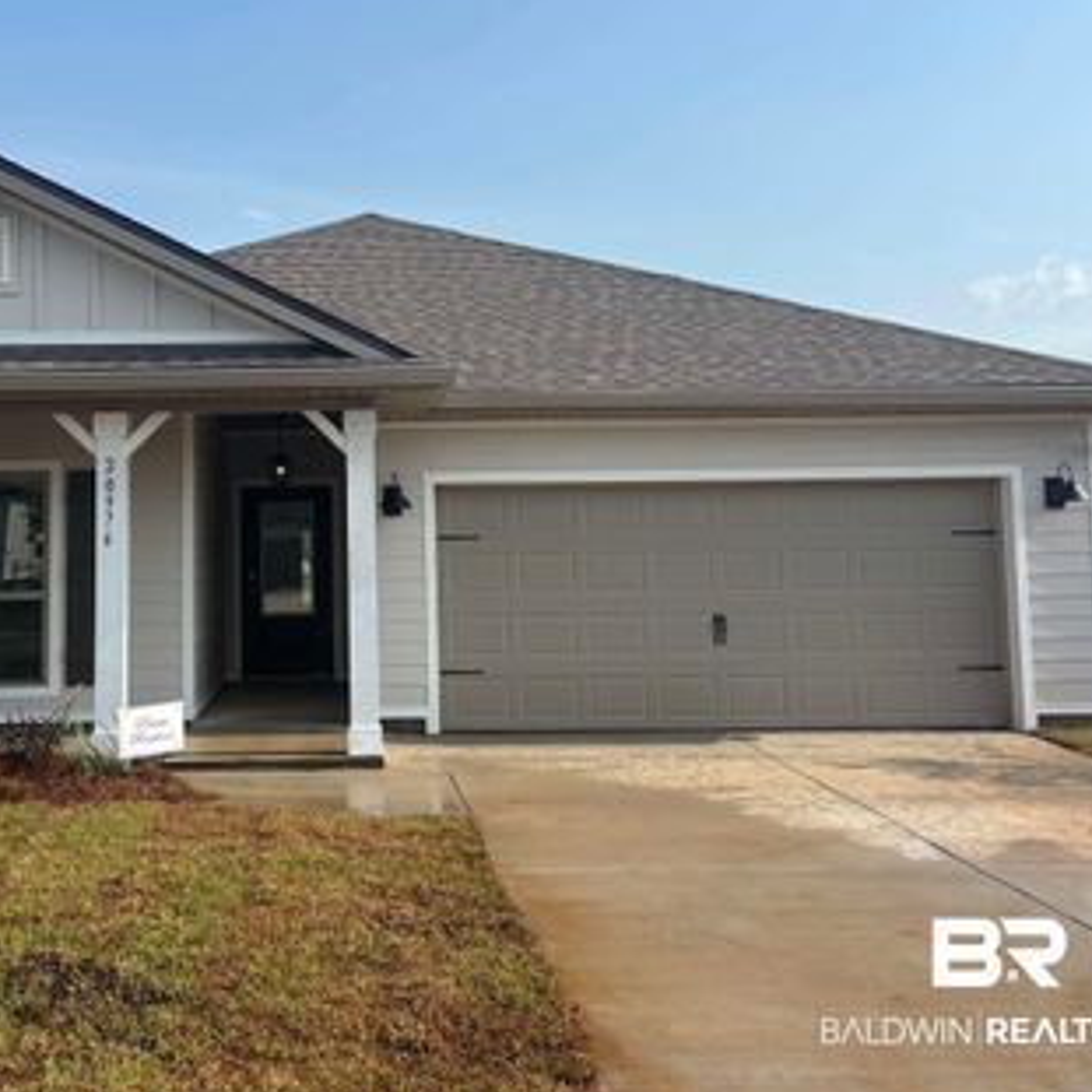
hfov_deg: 44.1
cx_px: 341
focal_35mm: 37
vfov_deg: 44.7
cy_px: 451
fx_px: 1321
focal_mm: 5.96
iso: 50
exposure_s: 1/3413
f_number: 1.6
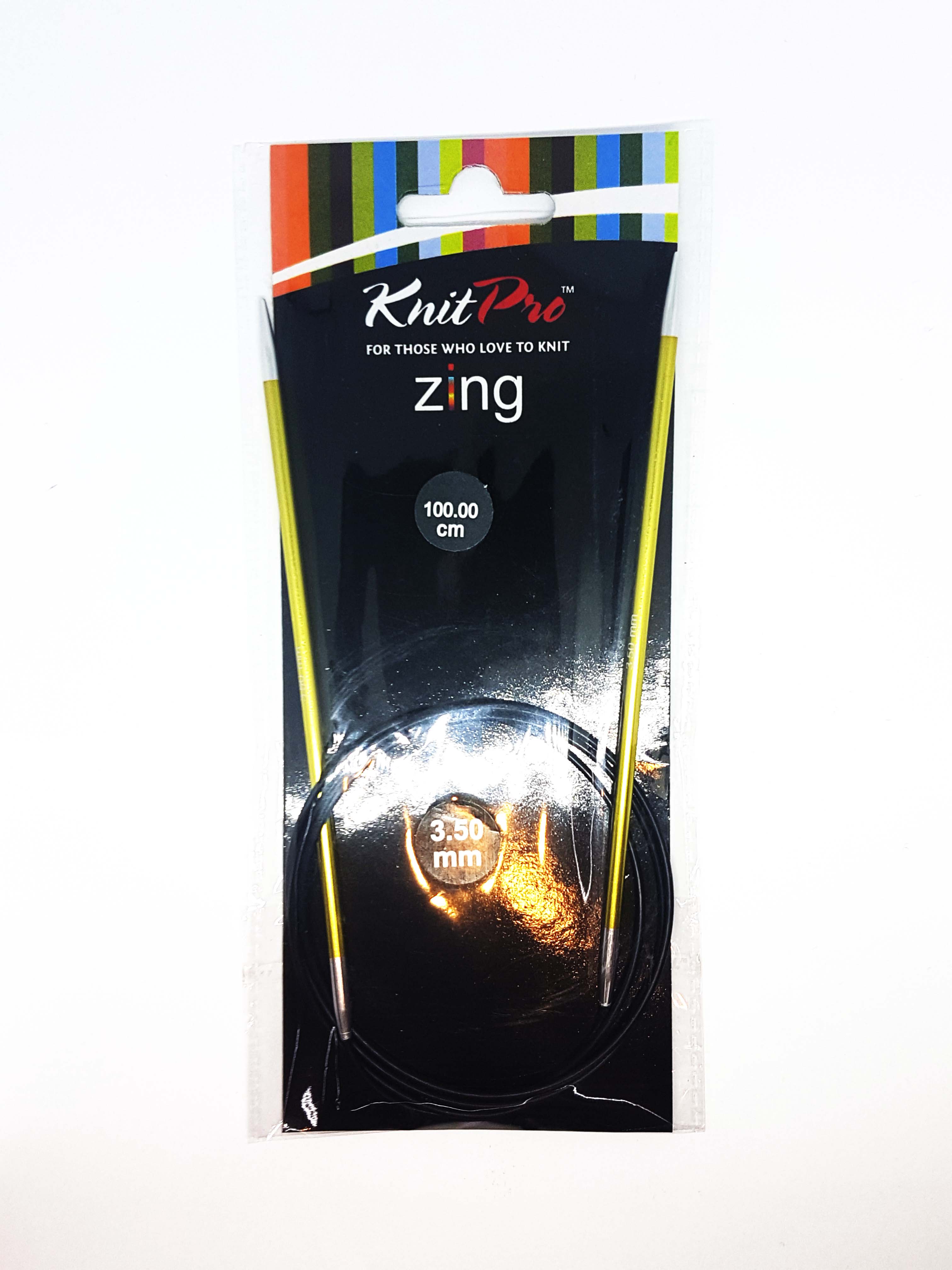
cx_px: 476
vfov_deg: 67.3
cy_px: 635
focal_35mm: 26
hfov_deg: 53.1
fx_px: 953
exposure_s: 1/100
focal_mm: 4.2
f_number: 1.7
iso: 40
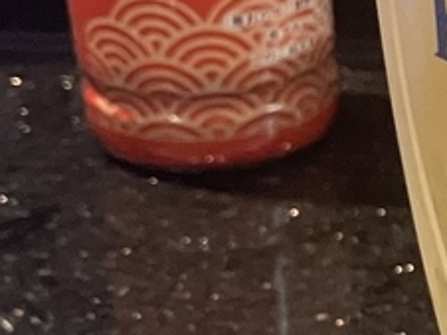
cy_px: 279
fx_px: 1922
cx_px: 908
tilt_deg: -28.6
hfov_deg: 11.8
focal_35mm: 149
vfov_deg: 9.9
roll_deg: -3.1
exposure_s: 1/40
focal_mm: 3.99
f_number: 1.8
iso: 320
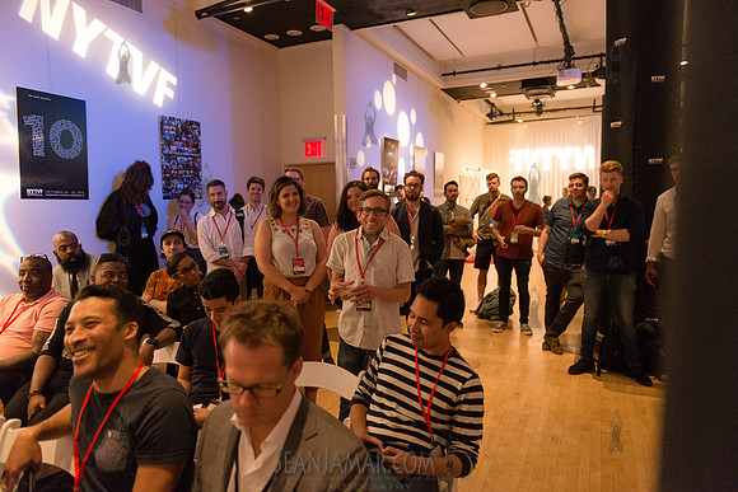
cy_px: 246
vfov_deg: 53.2
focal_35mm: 24
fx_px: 492
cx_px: 369
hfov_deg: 73.7
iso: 4000
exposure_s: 1/200
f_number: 2.8
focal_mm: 24
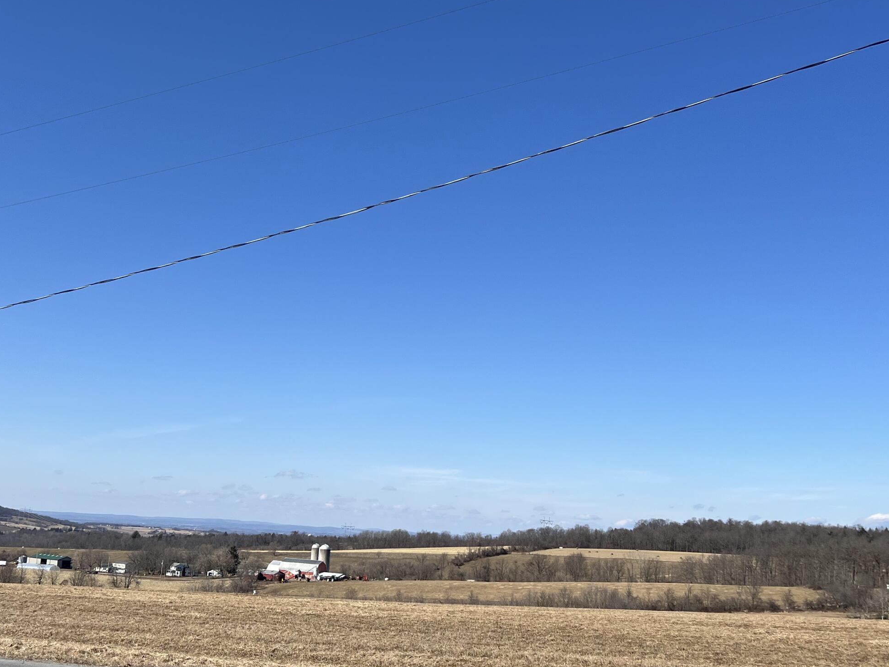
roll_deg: -5.3
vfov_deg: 35.9
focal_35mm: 40
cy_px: 383
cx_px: 411
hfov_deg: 46.8
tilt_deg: +8.2
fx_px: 1027
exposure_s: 1/5882
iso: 50
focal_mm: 5.7
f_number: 1.5
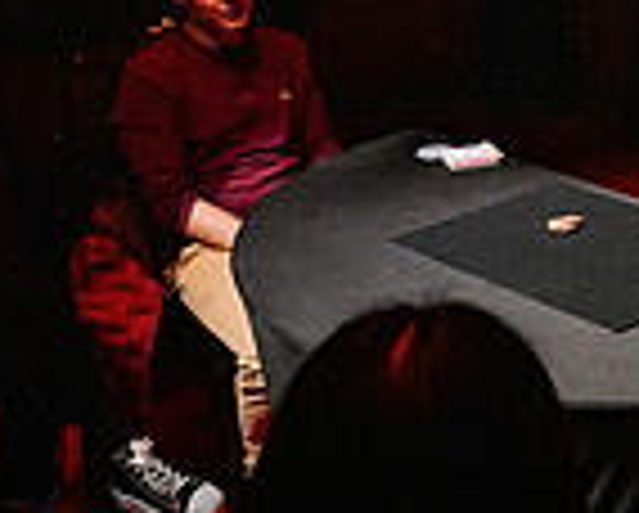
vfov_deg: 16.4
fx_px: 1742
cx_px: 747
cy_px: -2
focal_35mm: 92
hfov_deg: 19.7
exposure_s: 1/100
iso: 3200
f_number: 2.8
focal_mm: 24
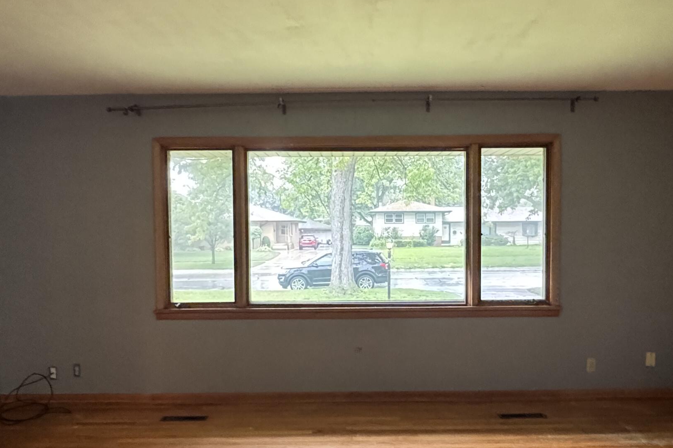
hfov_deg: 67.4
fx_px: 505
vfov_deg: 47.9
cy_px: 248
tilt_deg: -3.2
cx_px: 350
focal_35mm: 27
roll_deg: +0.0
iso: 1250
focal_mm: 2.22
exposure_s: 1/60
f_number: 2.2
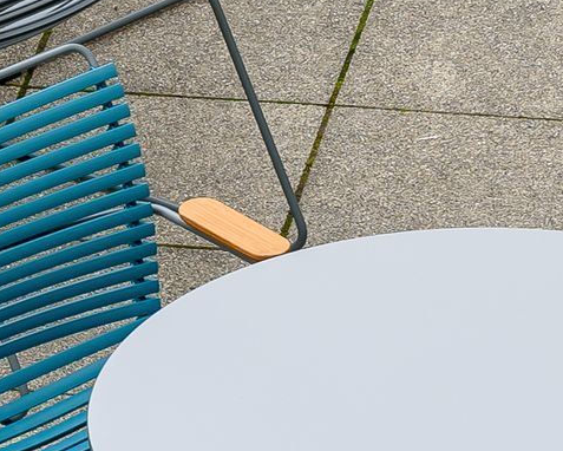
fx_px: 13852
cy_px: -822
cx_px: -135
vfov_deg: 1.9
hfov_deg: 2.3
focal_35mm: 831
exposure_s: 1/125
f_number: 5.6
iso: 100
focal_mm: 110
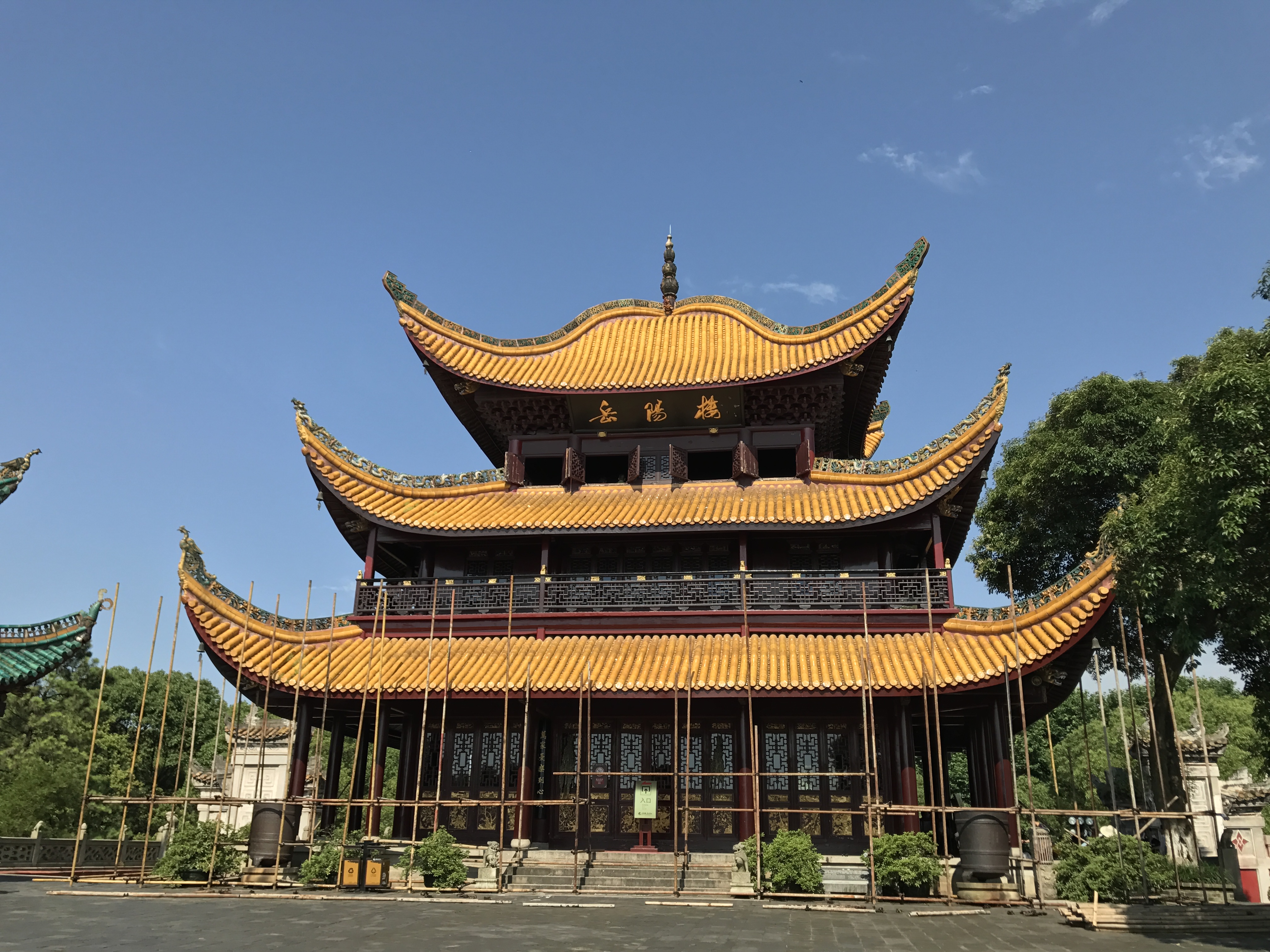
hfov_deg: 63.4
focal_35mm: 28
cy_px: 476
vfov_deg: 49.7
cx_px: 635
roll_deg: -0.9
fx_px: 1027
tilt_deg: +19.1
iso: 20
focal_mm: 3.99
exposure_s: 1/1650
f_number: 1.8
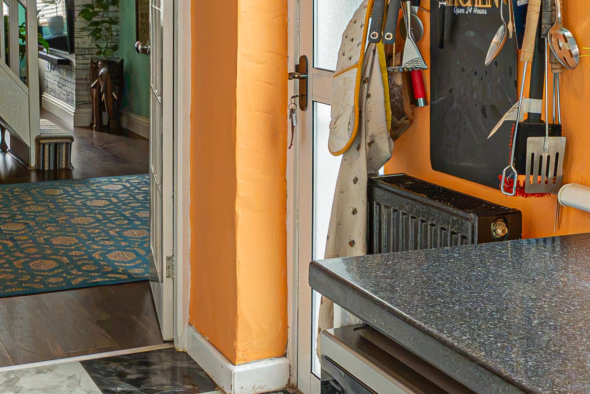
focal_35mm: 60
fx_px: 983
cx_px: 163
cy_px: 42
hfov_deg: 32.9
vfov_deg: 22.1
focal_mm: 14
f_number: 8
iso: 1600
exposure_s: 1/100
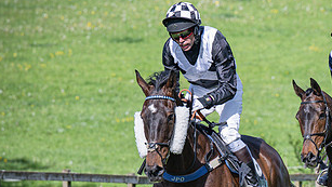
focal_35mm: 543
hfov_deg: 4.0
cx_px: 178
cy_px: 106
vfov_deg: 2.2
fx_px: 4782
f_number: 4
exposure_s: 1/2500
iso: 400
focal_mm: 135
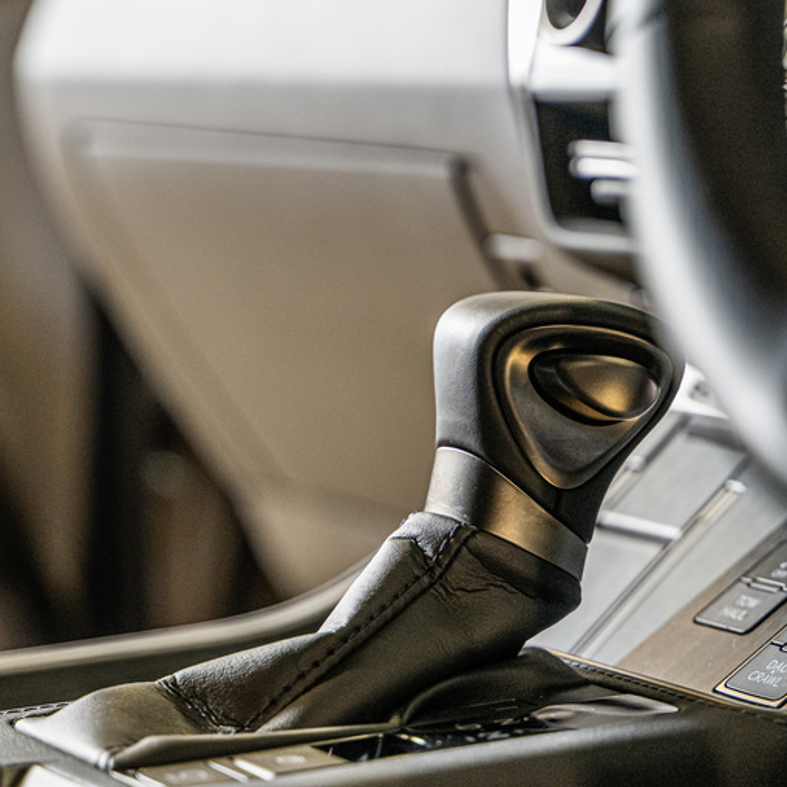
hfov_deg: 13.6
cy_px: 431
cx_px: 491
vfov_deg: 13.6
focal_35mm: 128
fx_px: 3292
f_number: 3.2
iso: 1600
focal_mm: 75
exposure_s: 1/125
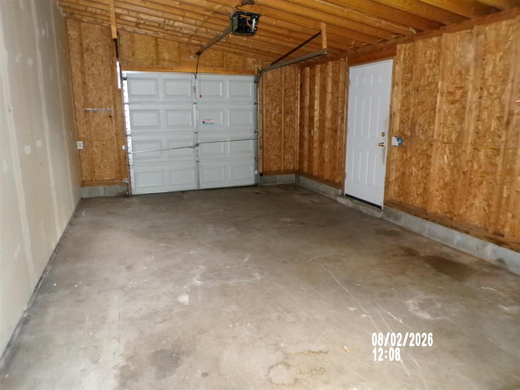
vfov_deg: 56.8
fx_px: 361
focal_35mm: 24
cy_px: 195
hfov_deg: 71.6
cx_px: 260
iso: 800
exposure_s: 1/17
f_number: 3
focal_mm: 4.3
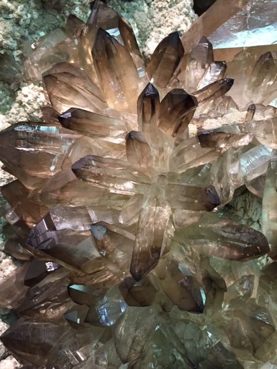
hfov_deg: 48.2
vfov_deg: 61.7
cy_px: 184
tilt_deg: -25.0
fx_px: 309
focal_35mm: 29
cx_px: 138
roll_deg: -1.0
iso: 125
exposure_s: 1/30
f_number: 2.2
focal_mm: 4.15
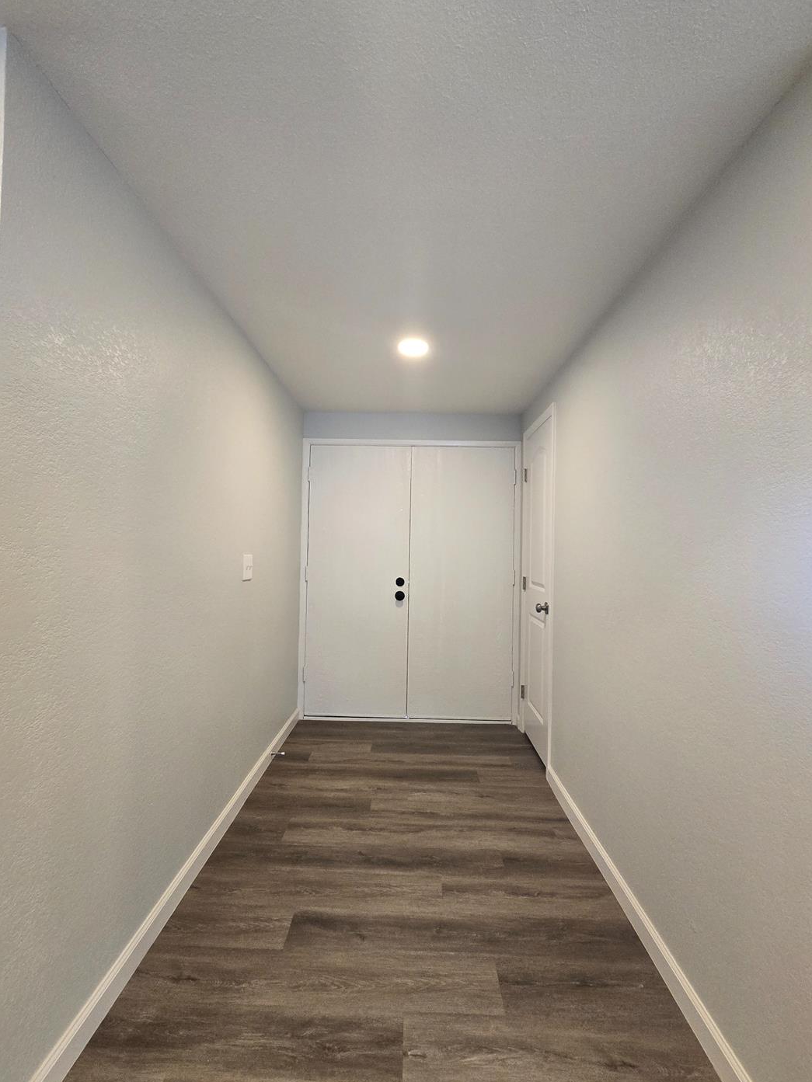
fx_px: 438
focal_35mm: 14
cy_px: 544
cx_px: 398
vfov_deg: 102.1
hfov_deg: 85.7
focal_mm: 2.2
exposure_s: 1/60
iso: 160
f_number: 2.2
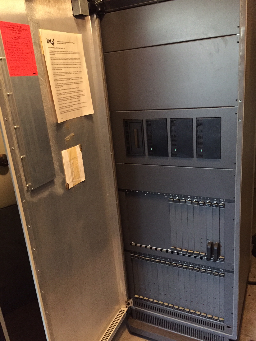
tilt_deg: -17.8
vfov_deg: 61.7
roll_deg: +4.8
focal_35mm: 29
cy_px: 170
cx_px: 128
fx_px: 286
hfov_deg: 48.2
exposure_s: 1/15
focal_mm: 4.15
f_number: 2.2
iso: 400
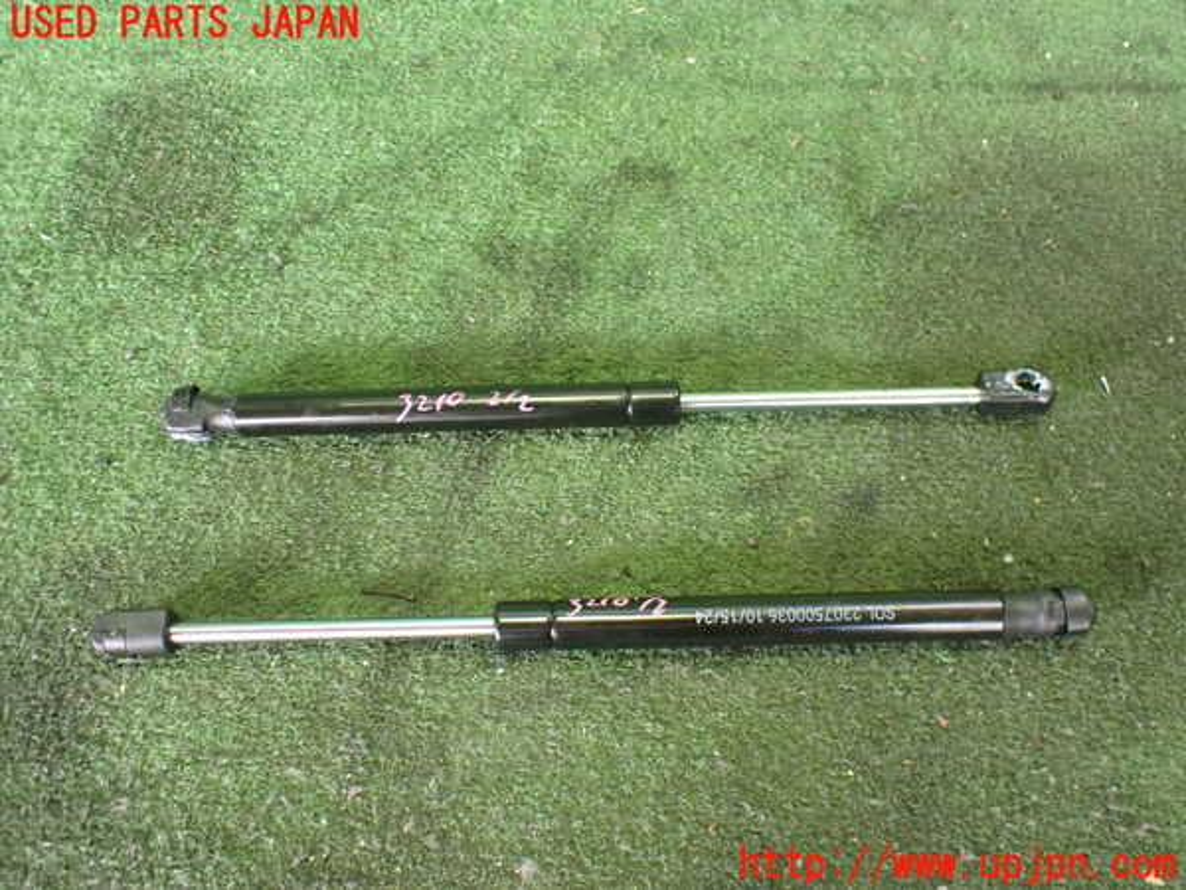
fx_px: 1028
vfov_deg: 46.8
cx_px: 593
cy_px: 445
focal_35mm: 30
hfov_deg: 60.0
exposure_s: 1/50
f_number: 2.3
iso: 800
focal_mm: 5.4
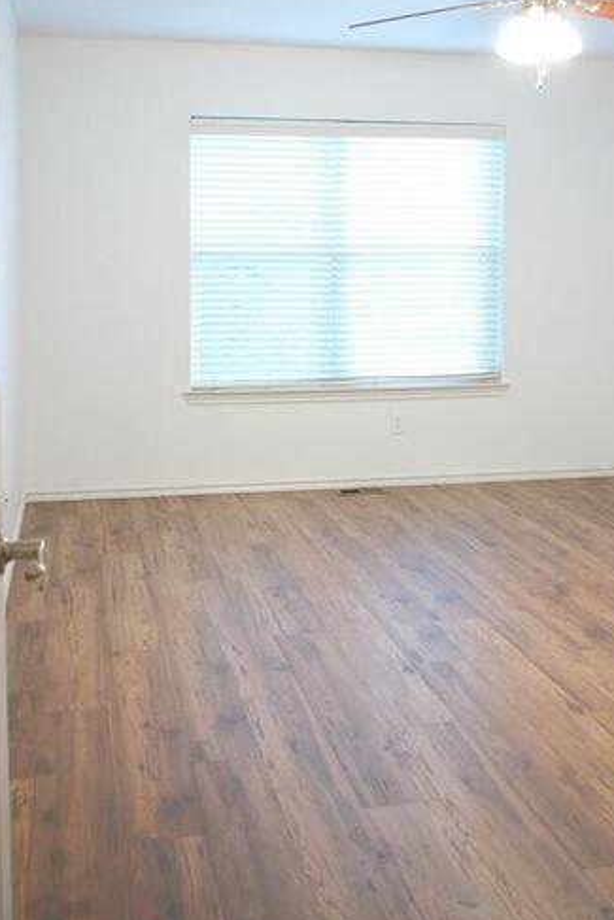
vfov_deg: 42.4
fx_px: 1176
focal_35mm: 46
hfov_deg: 29.2
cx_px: 350
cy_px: 340
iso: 3200
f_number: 2.8
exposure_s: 1/125
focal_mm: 23
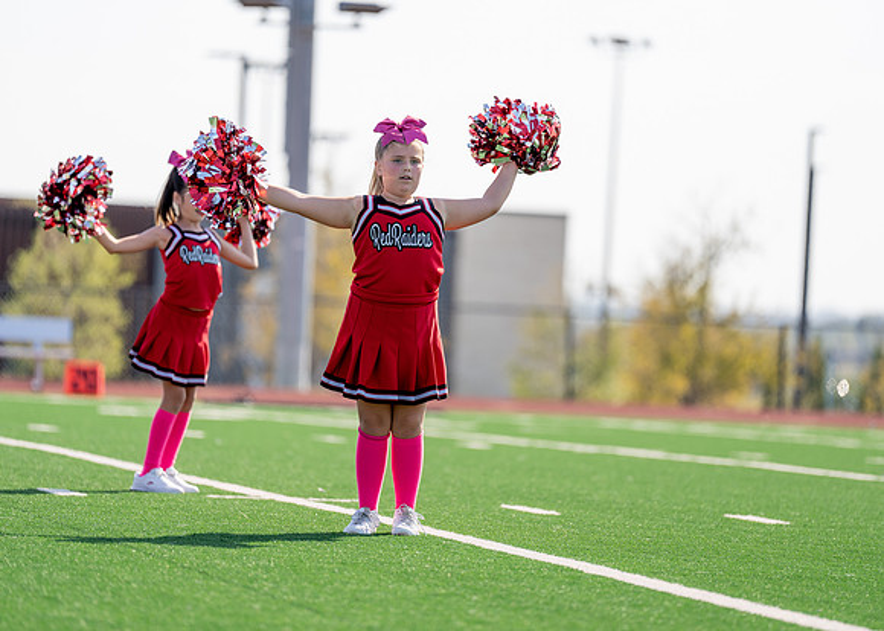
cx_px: 442
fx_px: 5260
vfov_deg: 6.9
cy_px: 316
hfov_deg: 9.6
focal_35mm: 210
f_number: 2.8
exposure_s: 1/1250
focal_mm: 200
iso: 100
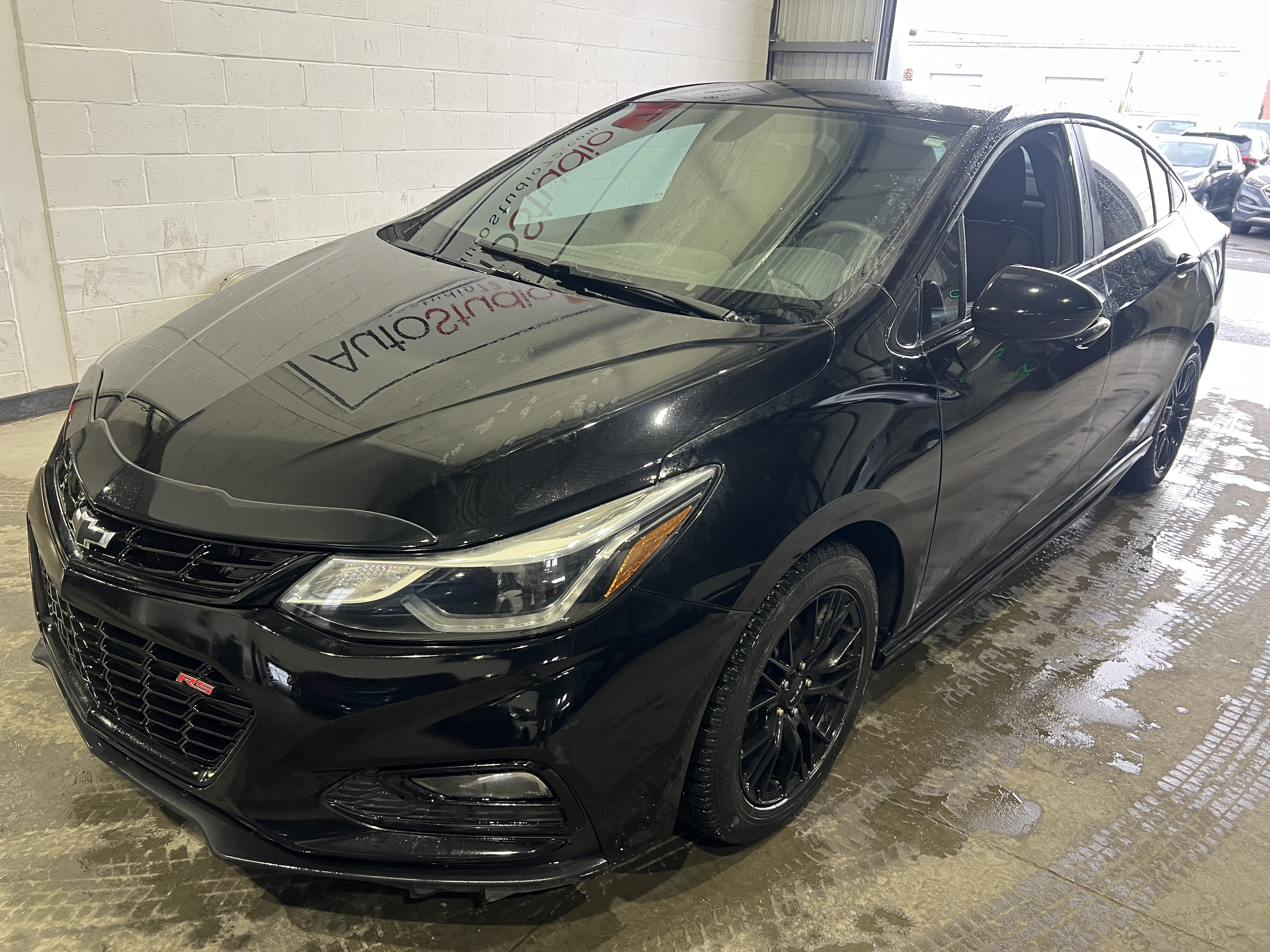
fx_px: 954
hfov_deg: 67.3
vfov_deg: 53.1
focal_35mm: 26
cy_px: 476
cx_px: 635
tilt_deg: -20.2
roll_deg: -2.6
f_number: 1.5
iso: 80
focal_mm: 5.7
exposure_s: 1/60
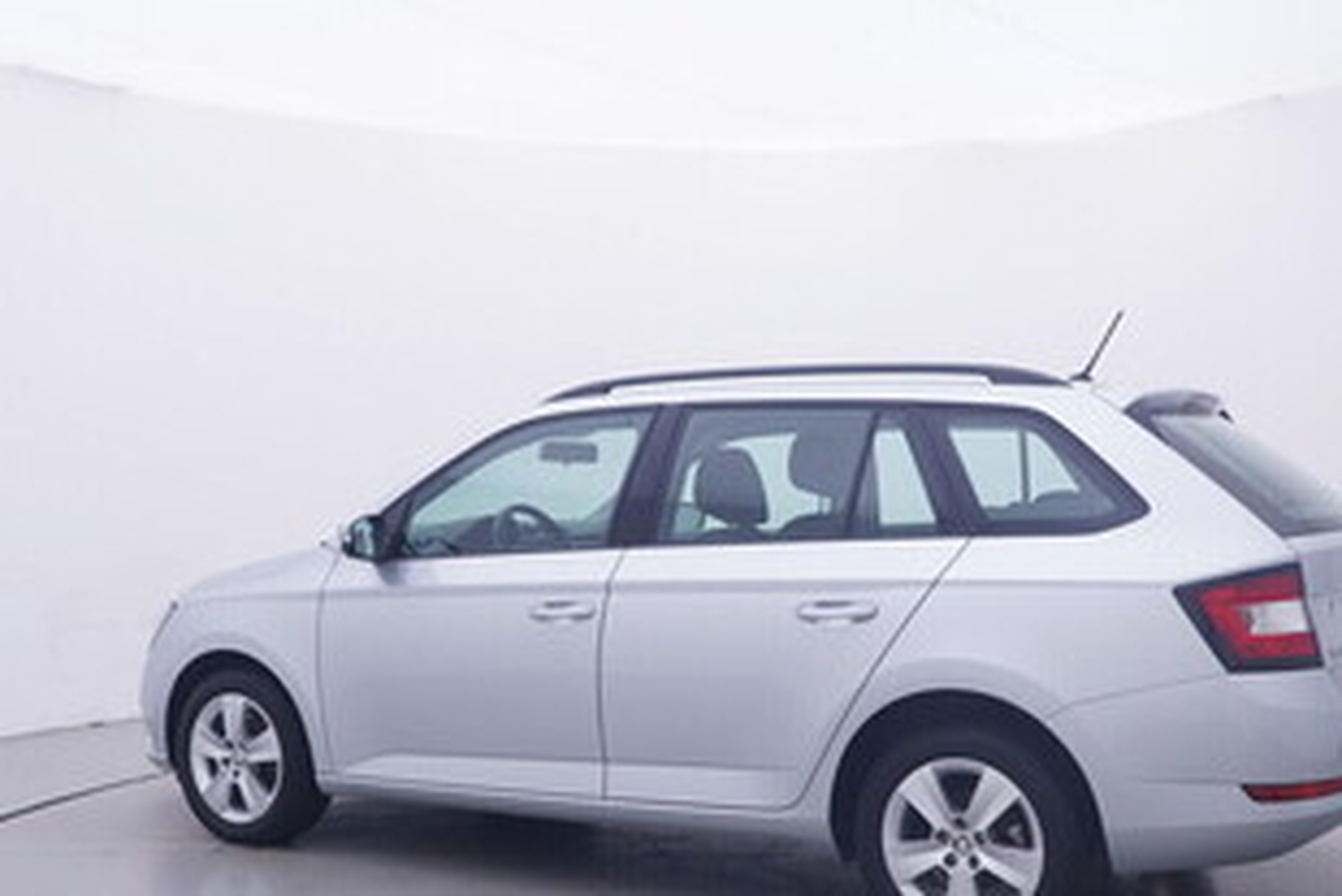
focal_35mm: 40
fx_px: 1487
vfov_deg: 33.4
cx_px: 773
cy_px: 548
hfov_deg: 48.4
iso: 200
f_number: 5
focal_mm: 15
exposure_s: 1/80
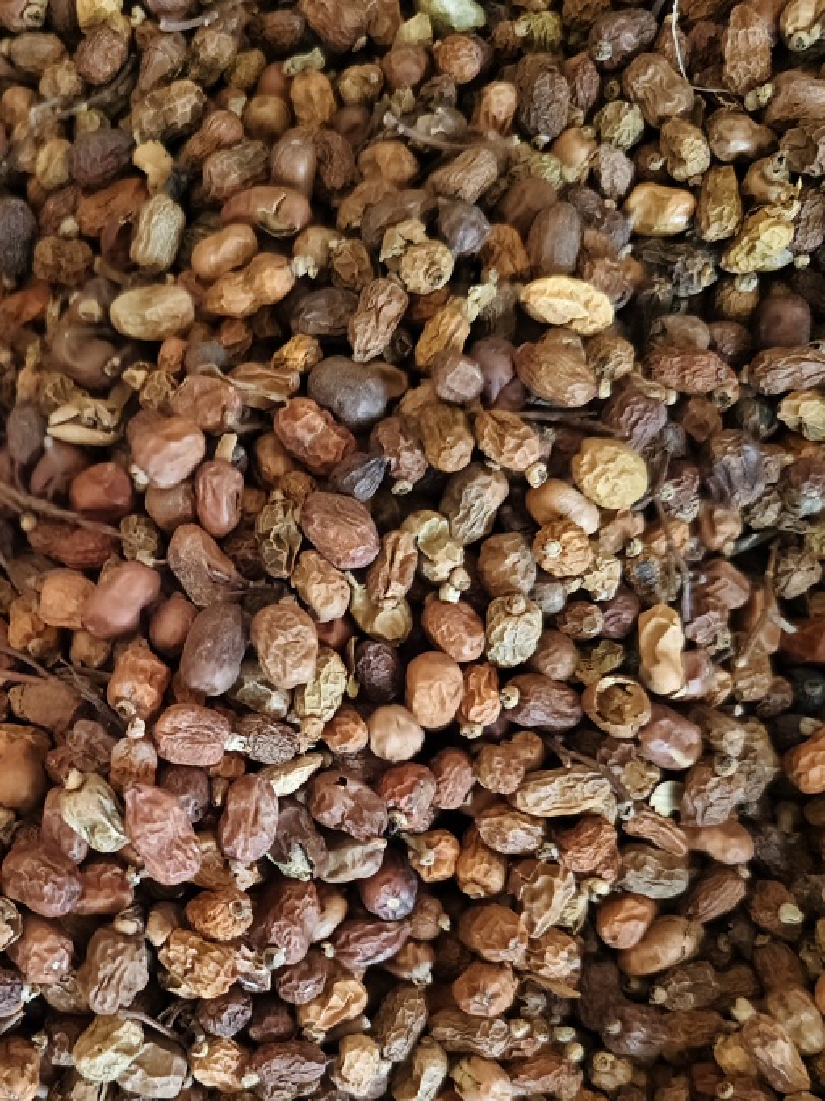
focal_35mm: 36
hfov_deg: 38.5
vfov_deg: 50.5
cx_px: 195
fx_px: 1145
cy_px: 729
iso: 6443
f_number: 1.88
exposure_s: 1/195
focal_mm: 5.56
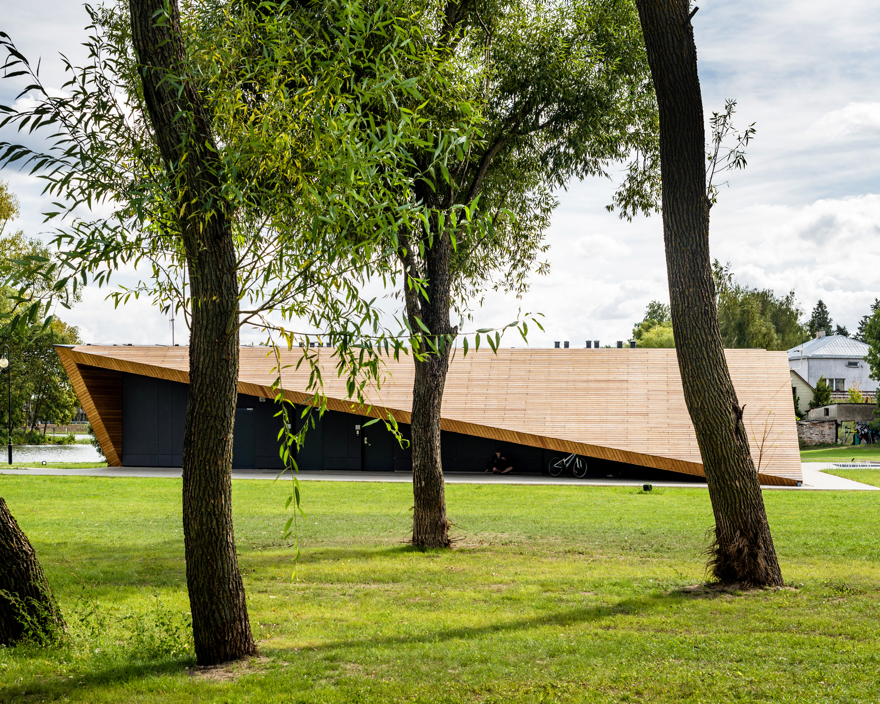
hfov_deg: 32.9
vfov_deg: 26.7
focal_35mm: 57
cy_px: 351
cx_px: 365
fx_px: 1485
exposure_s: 1/100
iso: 100
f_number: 8
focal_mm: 50
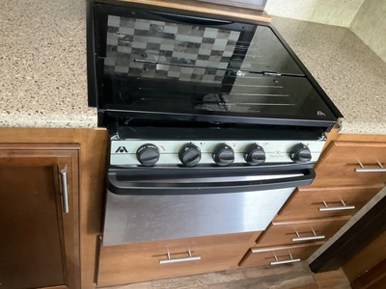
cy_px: 144
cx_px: 193
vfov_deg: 48.2
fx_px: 323
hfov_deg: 61.7
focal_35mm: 29
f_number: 1.8
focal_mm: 3
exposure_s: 1/54
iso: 320
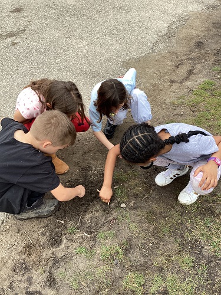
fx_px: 264
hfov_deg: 45.4
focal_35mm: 31
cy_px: 148
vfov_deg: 58.4
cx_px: 110
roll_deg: +3.3
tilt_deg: -43.5
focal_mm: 3.3
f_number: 2.4
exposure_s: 1/342
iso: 25
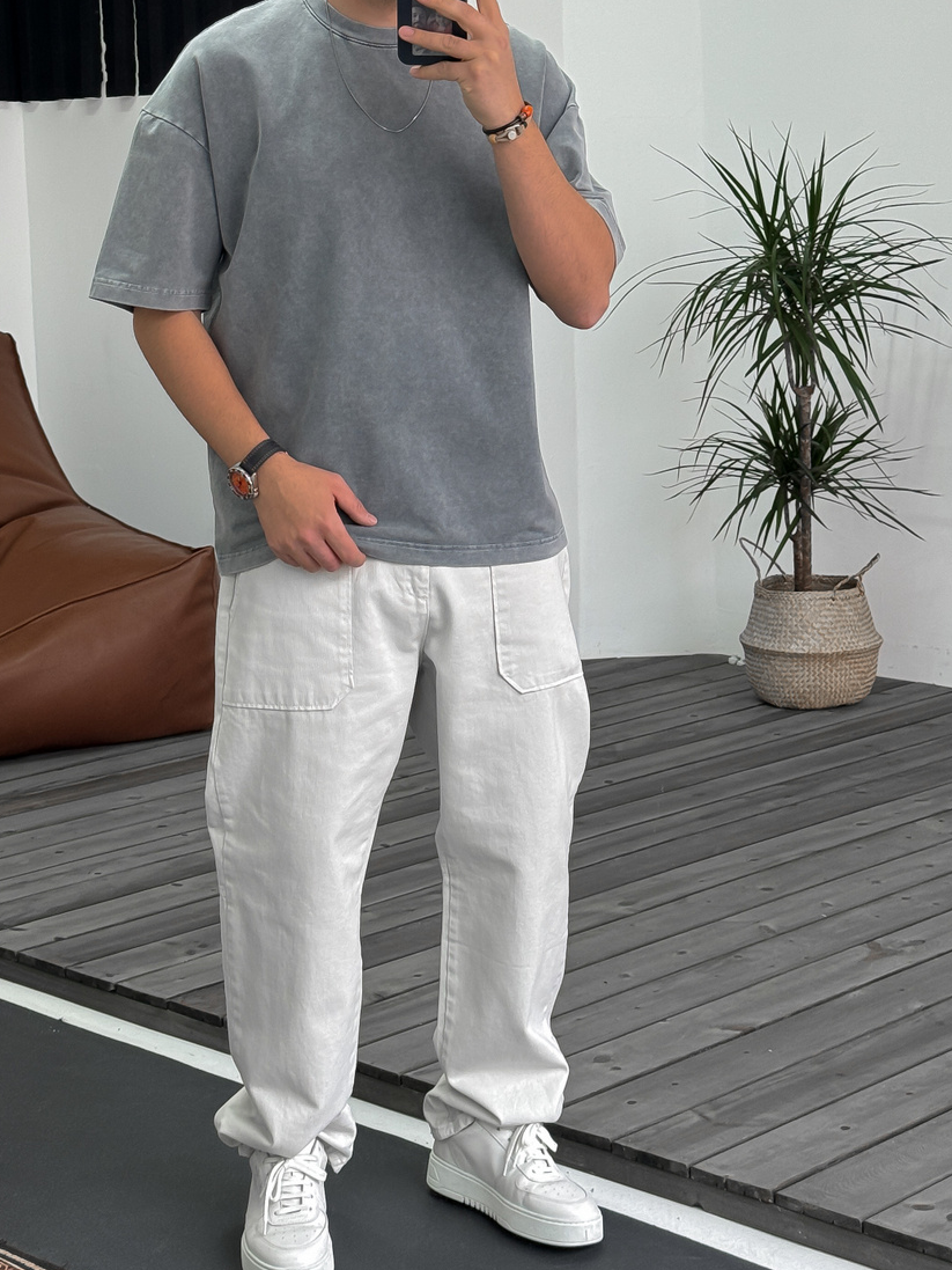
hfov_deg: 21.0
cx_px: 390
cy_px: 450
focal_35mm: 70
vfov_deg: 27.6
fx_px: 2566
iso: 100
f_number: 1.8
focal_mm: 6.86
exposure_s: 1/70
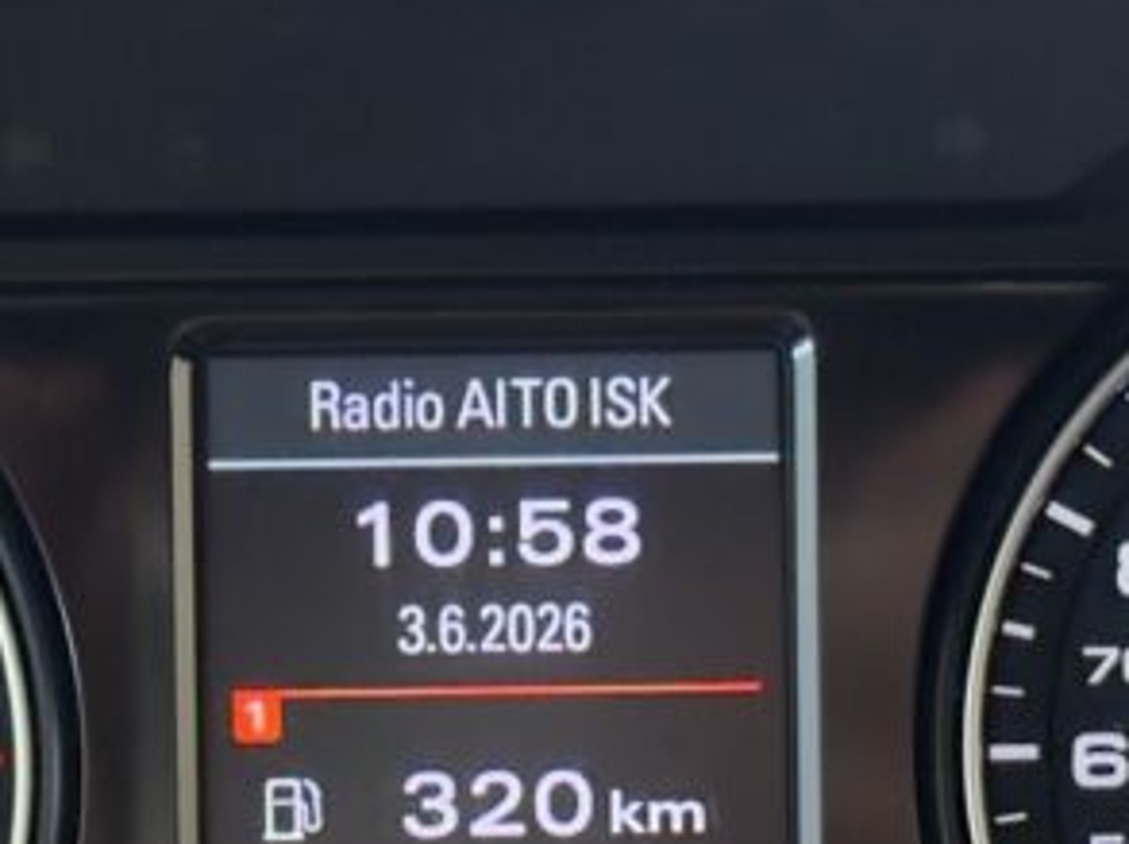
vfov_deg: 8.8
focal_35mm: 168
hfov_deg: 11.8
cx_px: 489
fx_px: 5473
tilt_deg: -25.5
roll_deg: -0.1
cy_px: 717
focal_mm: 6.76
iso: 640
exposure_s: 1/25
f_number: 1.78
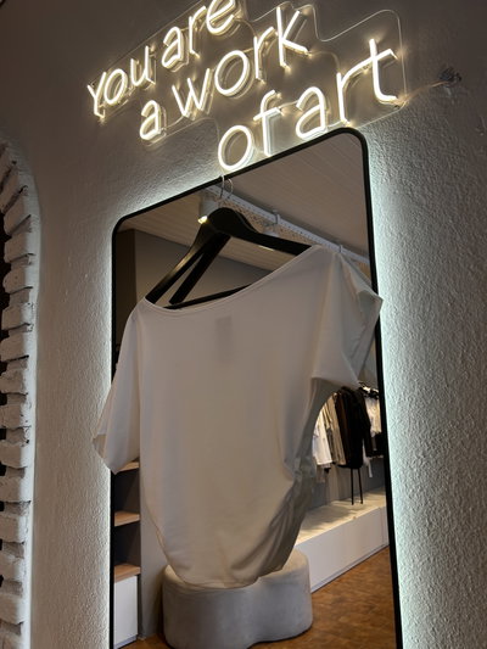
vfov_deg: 67.3
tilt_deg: +7.5
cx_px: 244
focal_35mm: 26
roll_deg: +2.1
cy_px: 324
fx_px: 488
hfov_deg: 53.1
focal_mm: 5.7
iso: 50
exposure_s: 1/124
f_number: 1.5
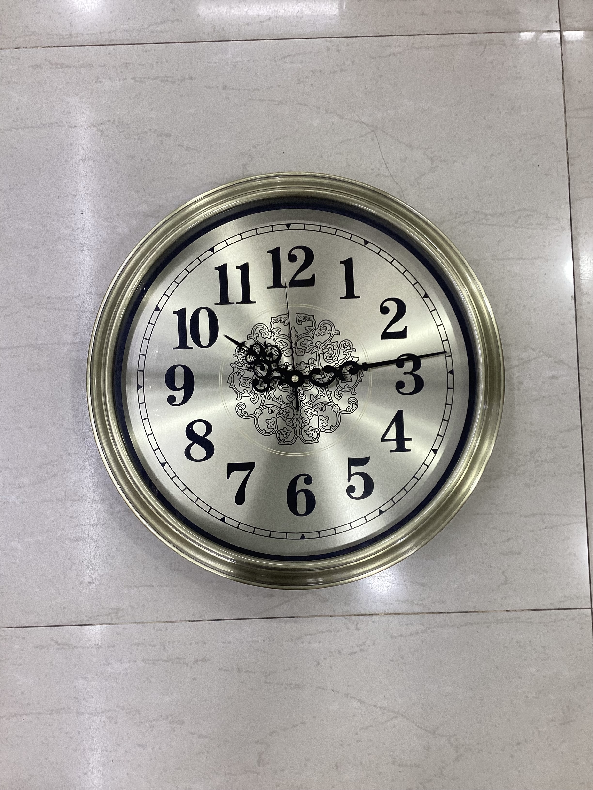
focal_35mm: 31
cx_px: 296
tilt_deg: -87.1
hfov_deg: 45.4
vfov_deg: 58.4
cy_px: 395
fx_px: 708
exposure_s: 1/100
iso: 80
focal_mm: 3.3
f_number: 2.4
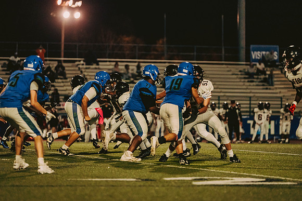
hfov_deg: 10.9
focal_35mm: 189
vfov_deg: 7.3
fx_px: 1583
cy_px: 100
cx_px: 157
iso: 2500
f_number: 2.8
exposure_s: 1/1600
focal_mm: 170
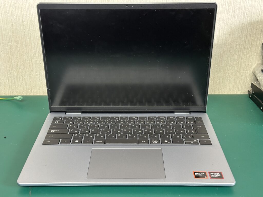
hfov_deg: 39.7
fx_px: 365
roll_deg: -0.6
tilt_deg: -24.8
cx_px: 132
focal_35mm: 48
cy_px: 98
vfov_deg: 30.3
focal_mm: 6.86
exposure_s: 1/33
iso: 400
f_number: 1.78
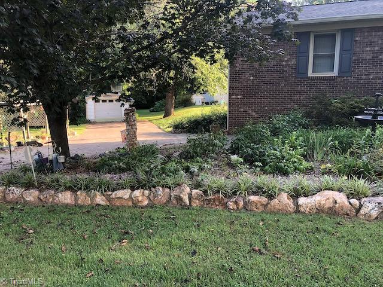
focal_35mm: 28
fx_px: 310
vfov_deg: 49.7
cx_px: 192
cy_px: 144
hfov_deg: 63.4
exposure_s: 1/120
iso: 50
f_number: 1.8
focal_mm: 3.99
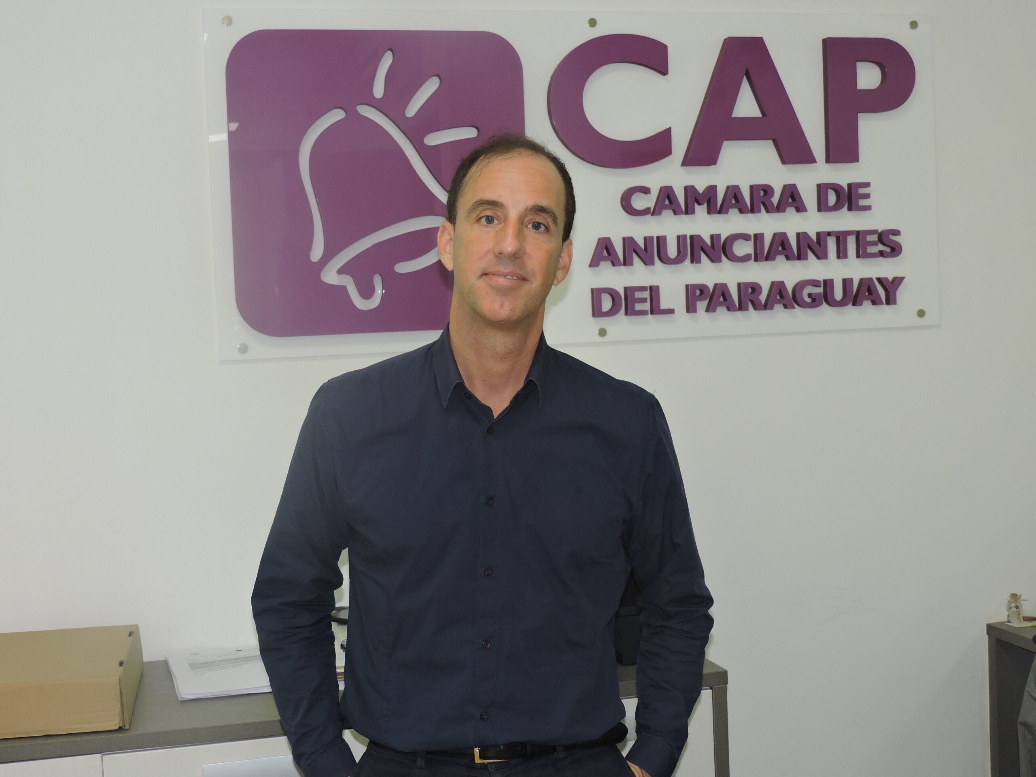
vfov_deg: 29.1
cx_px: 518
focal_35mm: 50
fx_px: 1496
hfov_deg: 38.2
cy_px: 388
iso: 200
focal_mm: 8.9
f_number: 3.6
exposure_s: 1/30
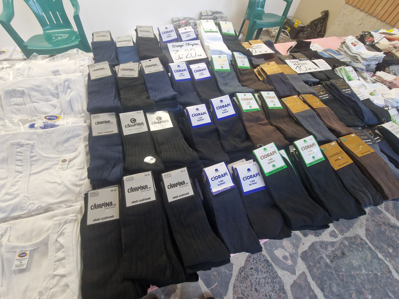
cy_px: 150
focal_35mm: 13
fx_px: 150
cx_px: 200
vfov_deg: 89.9
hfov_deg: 106.2
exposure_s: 1/50
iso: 200
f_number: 2.2
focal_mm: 2.2
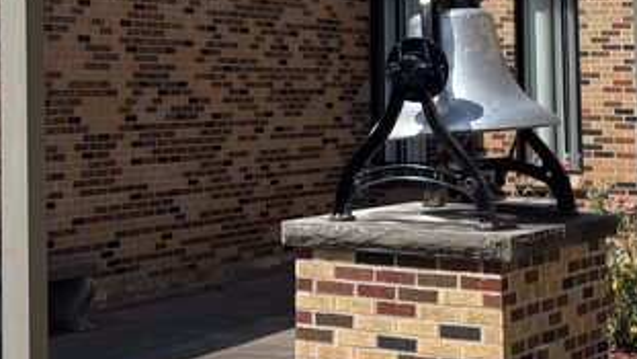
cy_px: -174
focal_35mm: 101
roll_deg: -1.4
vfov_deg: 11.5
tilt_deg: +9.9
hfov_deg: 21.1
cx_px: 238
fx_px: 1706
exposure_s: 1/4310
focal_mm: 6.76
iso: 80
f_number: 1.78
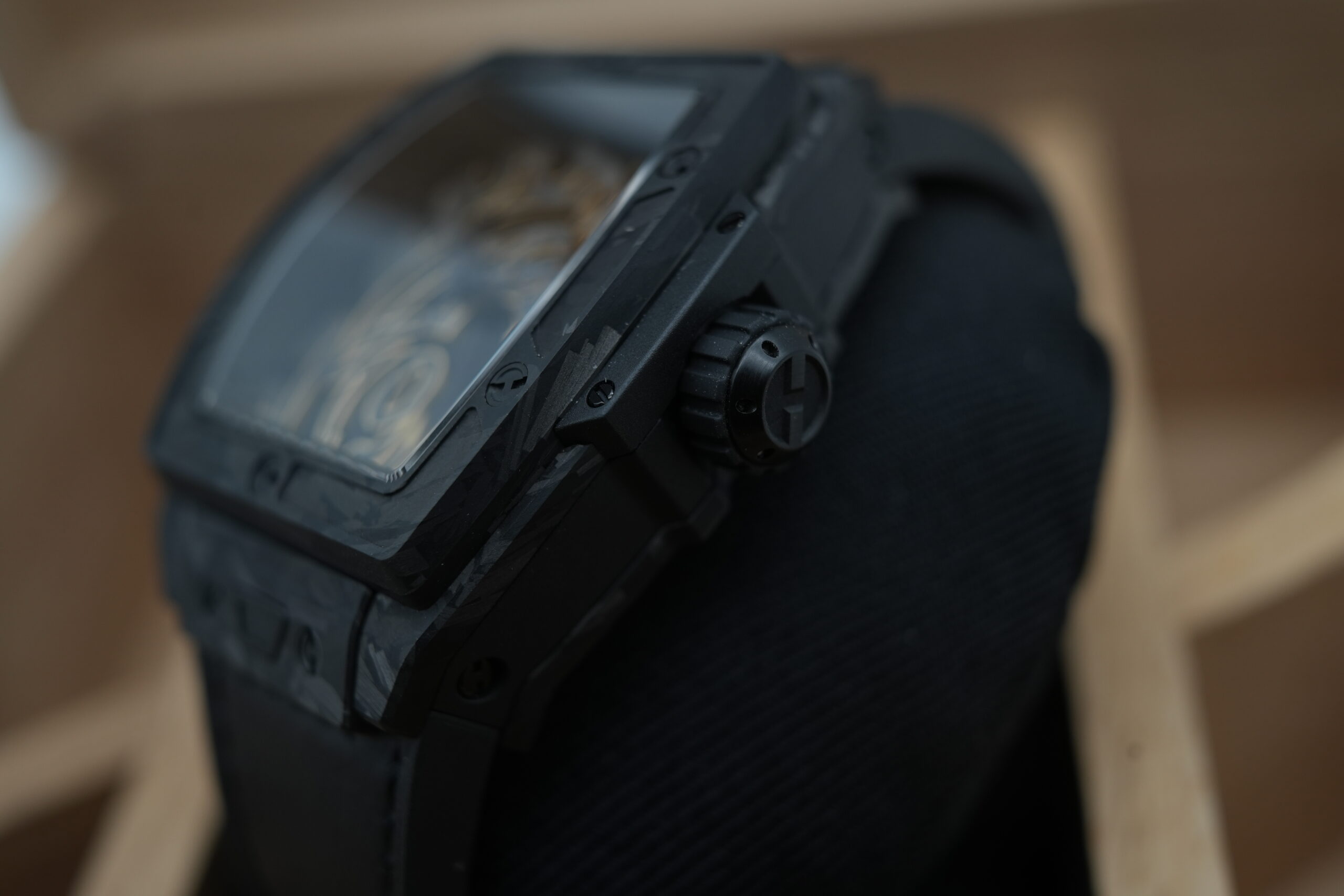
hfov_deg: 54.4
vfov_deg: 37.9
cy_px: 448
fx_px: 1307
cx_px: 672
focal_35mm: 35
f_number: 5
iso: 400
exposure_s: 1/250
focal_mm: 35
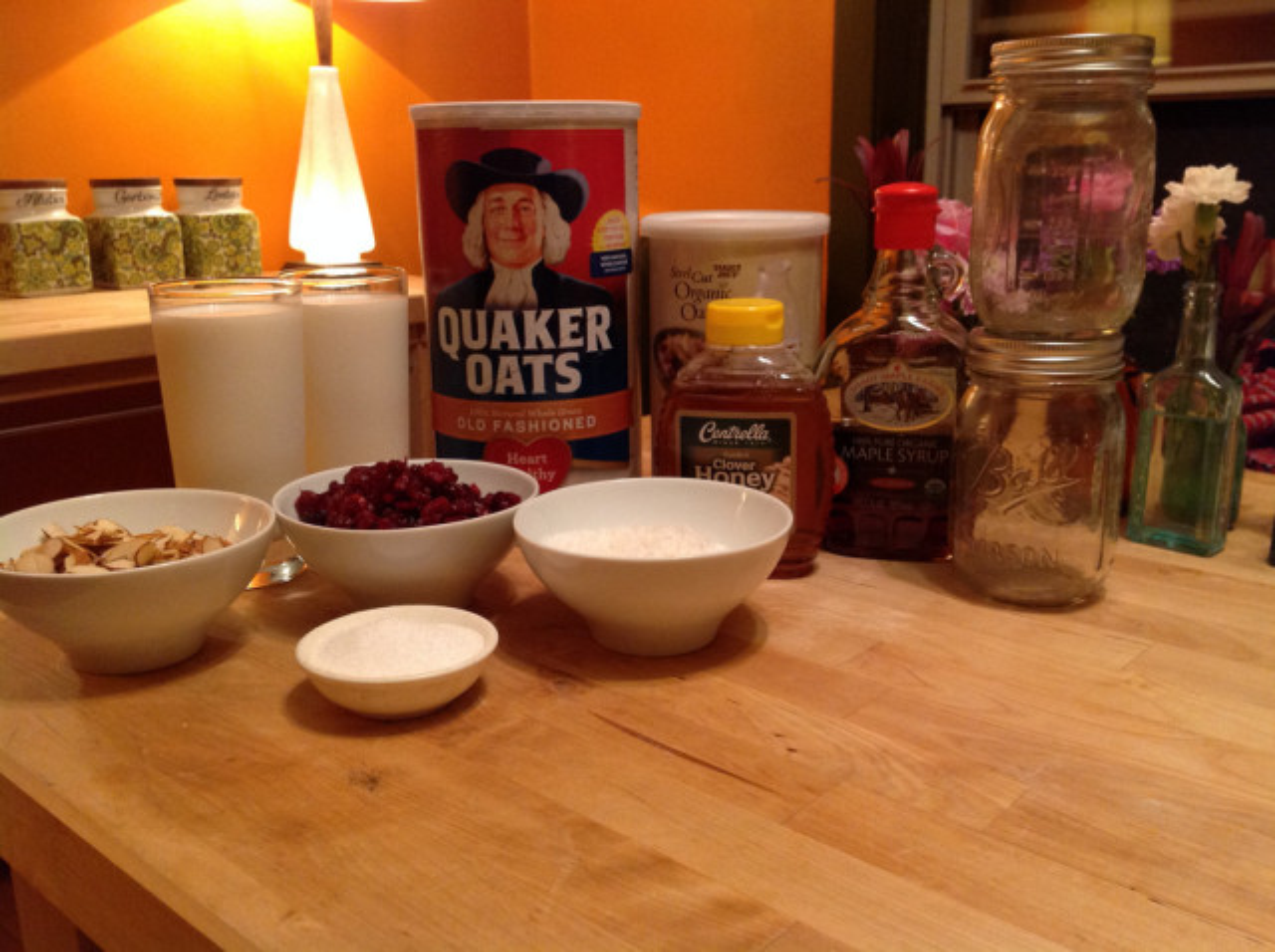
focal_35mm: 35
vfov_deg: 40.6
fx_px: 1287
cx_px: 638
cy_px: 476
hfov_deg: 52.7
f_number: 2.4
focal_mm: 4.28
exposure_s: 1/15
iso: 200
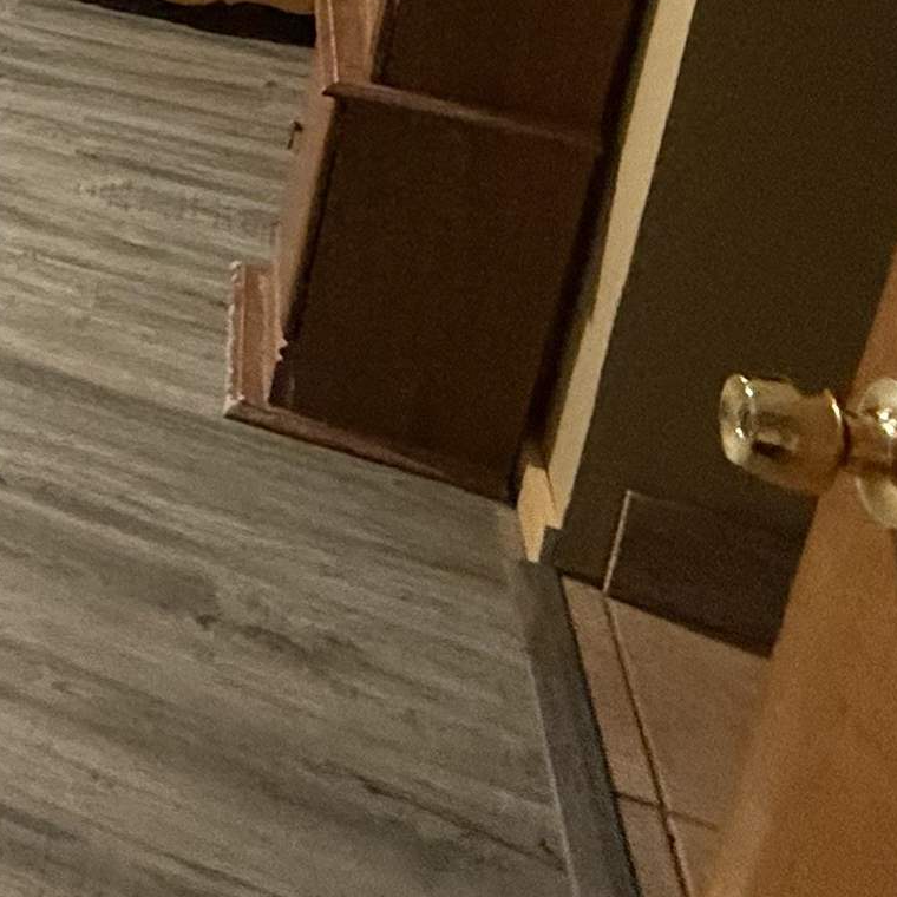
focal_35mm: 50
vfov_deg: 28.9
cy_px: -208
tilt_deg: -16.5
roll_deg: -1.2
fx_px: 1466
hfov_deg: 25.6
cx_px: -447
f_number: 2.2
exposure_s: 1/60
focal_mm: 2.22
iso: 400
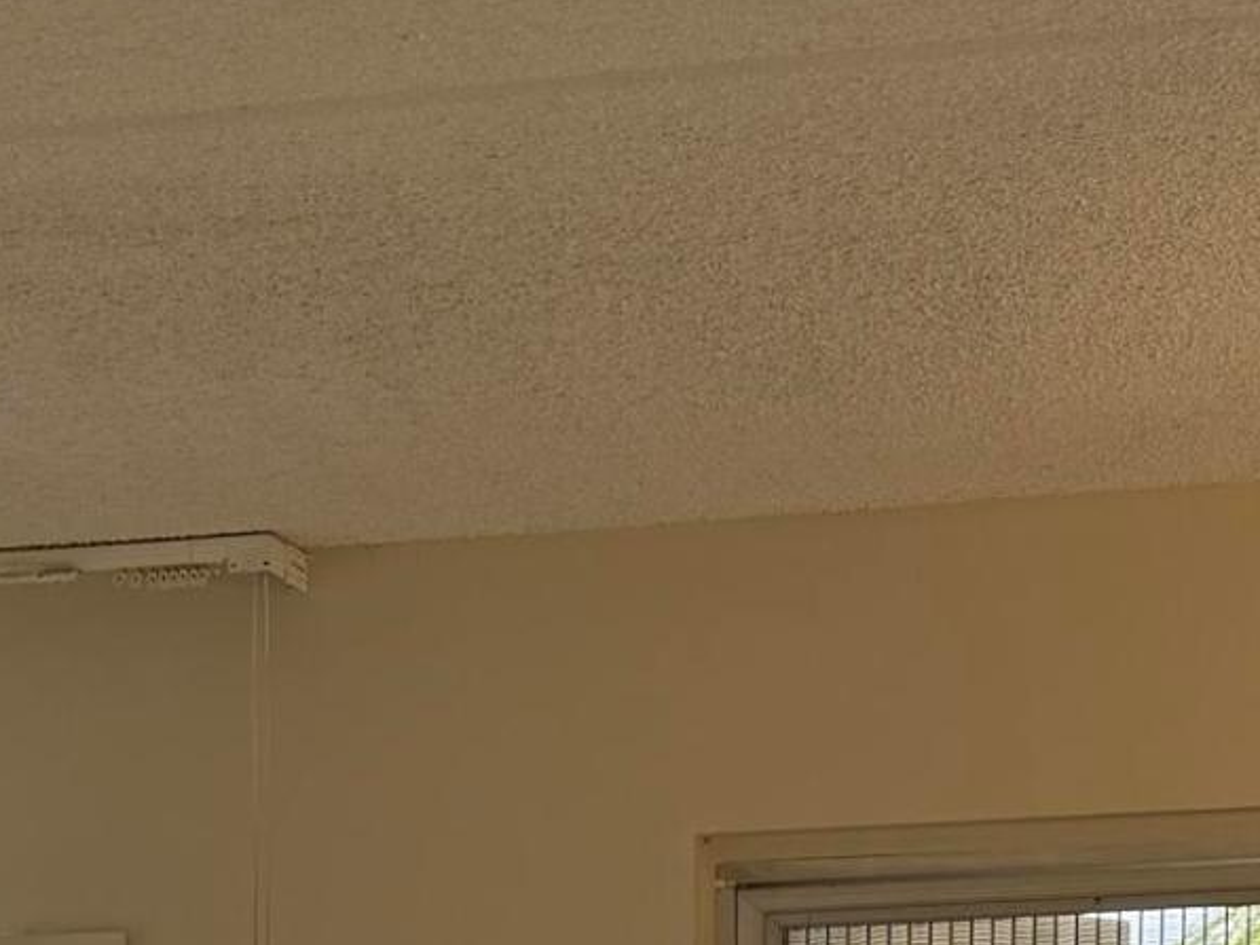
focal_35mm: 116
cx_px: 112
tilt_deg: -4.0
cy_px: 1615
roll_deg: +1.3
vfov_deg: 11.9
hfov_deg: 16.7
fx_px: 4222
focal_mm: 6.76
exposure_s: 1/181
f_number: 1.78
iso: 100
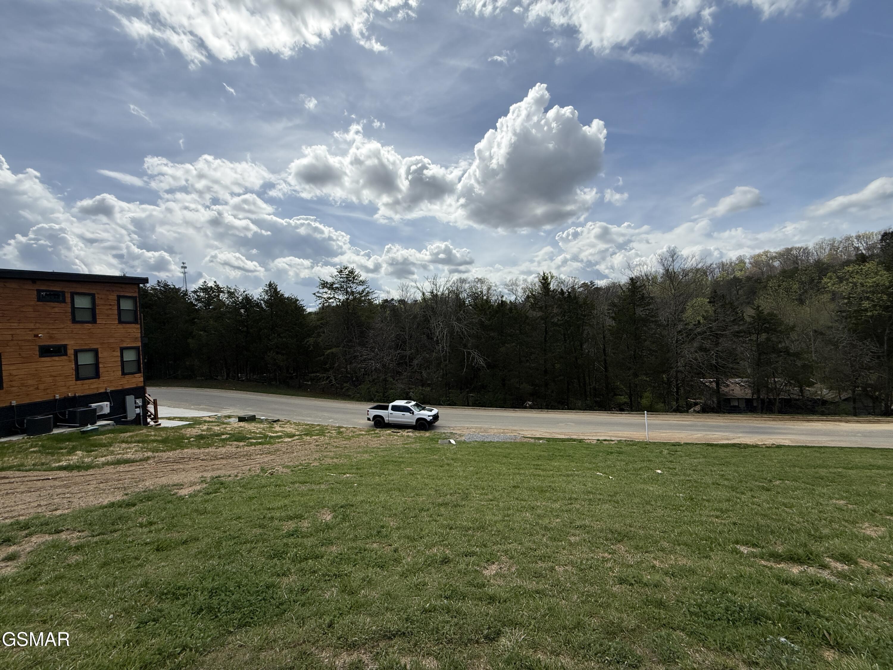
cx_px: 446
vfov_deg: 85.7
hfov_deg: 102.1
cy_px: 335
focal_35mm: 14
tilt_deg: +0.0
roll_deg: +2.5
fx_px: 361
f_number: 2.2
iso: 50
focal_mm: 2.22
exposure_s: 1/4149
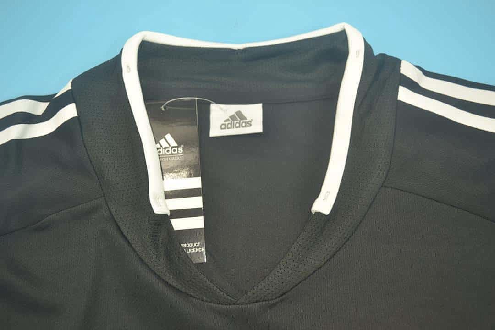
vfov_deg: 40.0
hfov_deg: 57.2
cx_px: 248
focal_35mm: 33
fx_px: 454
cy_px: 165
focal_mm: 22
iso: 200
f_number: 4
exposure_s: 1/60
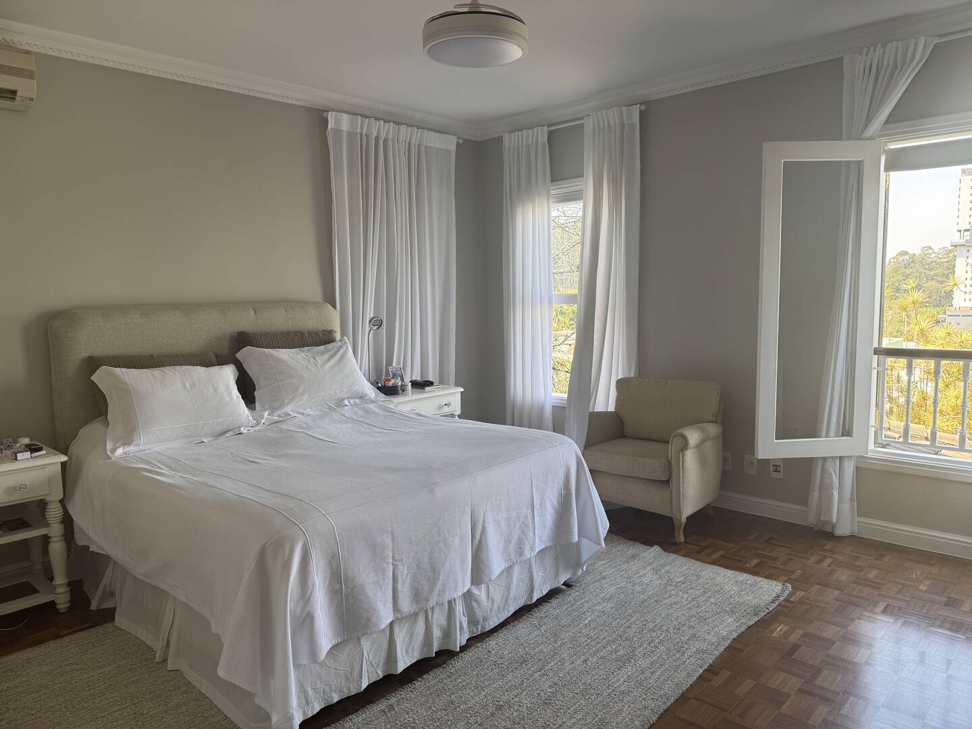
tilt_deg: -5.9
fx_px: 674
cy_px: 364
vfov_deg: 56.8
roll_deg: +1.7
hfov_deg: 71.6
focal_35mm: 24
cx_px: 486
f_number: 1.78
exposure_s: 1/184
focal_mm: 6.76
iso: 80
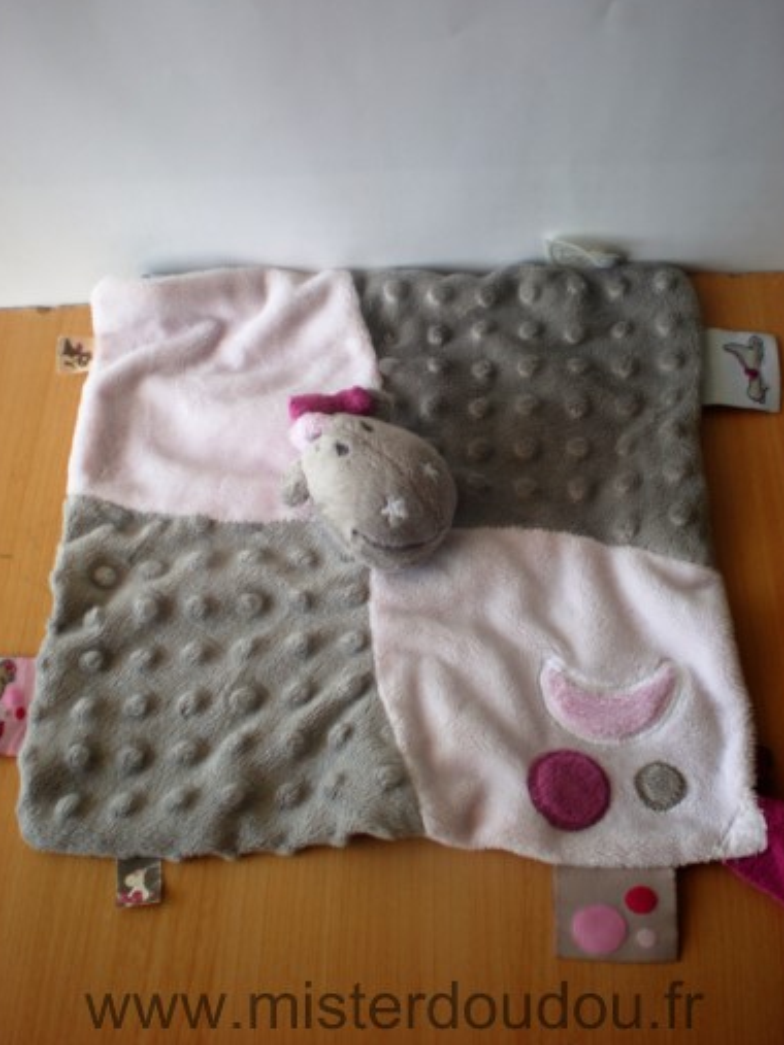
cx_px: 392
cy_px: 511
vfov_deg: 47.9
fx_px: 1178
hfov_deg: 36.8
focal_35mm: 39
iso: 64
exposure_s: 1/66
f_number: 3.1
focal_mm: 6.3
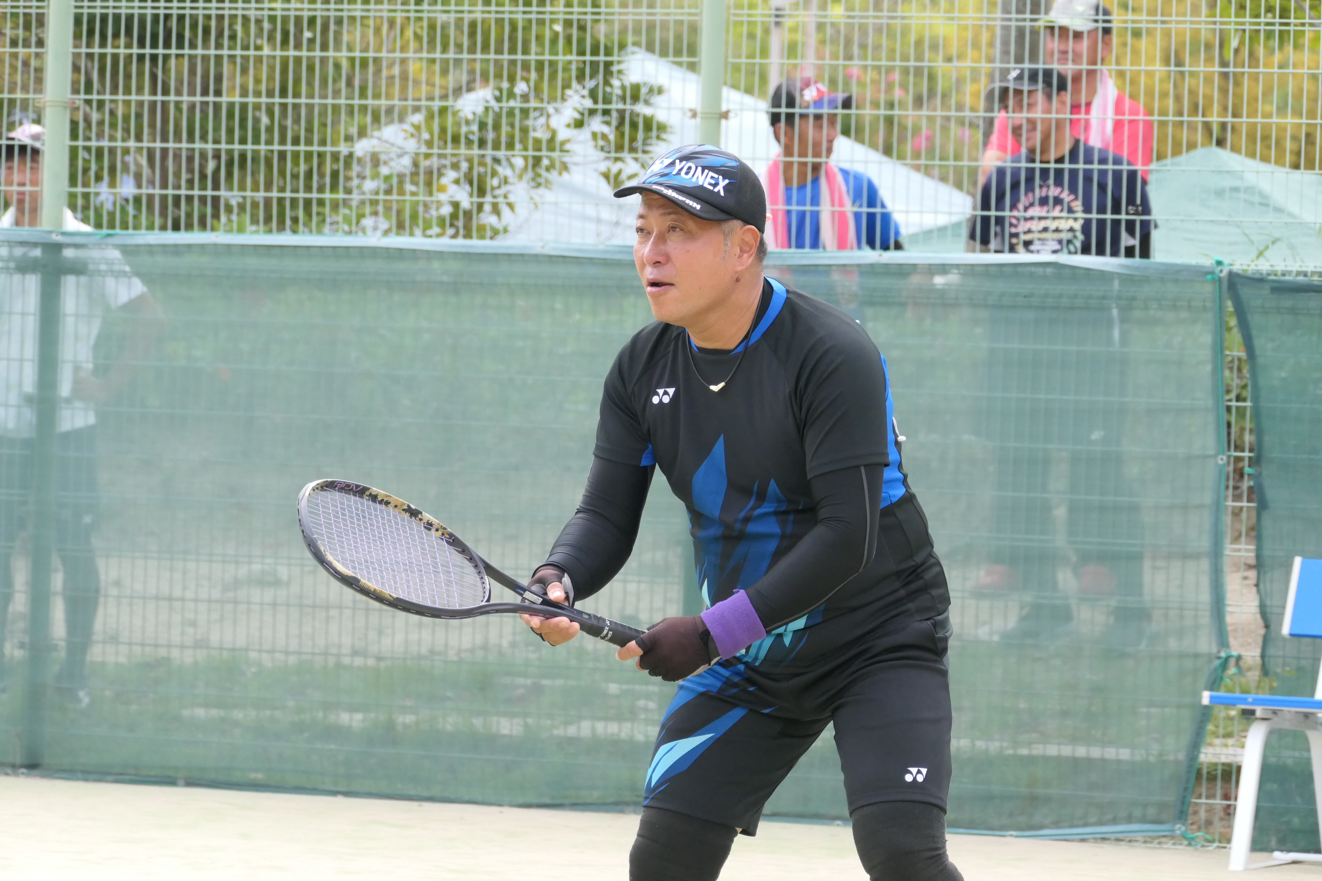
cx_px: 661
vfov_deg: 6.0
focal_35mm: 230
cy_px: 440
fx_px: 8445
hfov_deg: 9.0
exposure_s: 1/3200
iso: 1250
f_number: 4
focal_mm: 84.07
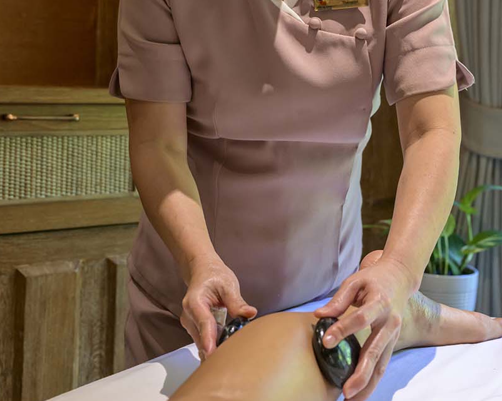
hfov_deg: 32.0
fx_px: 876
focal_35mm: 59
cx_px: 253
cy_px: 88
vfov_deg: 25.4
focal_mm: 35
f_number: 4.5
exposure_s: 1/200
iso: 2500
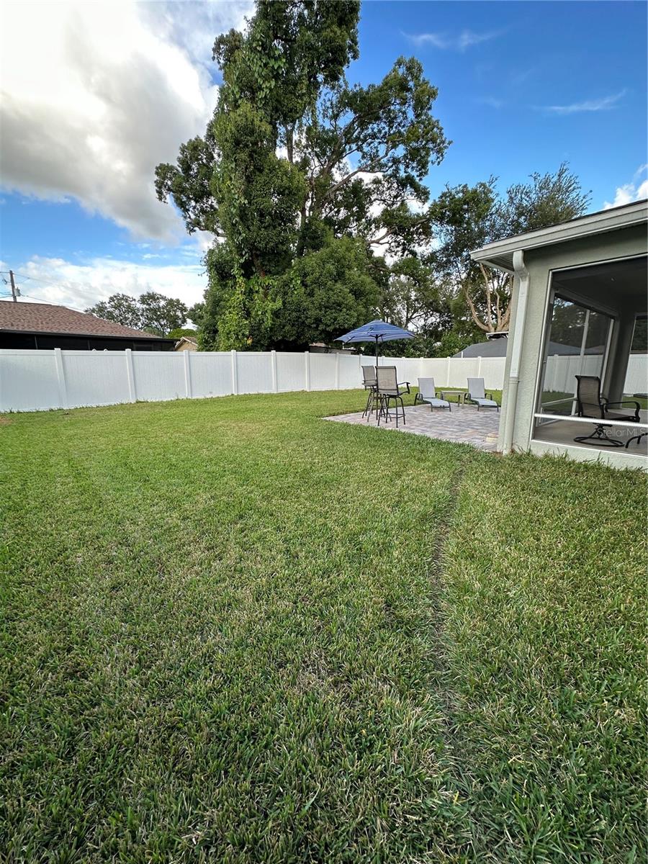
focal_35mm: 14
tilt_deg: -11.9
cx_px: 324
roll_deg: +1.1
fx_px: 349
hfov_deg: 85.7
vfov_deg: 102.1
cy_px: 432
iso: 40
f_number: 2.2
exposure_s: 1/275
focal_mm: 2.22
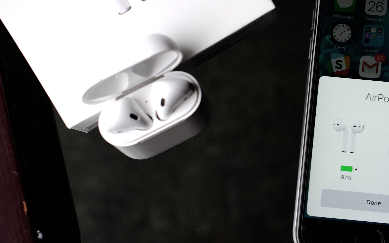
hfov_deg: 25.9
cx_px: 281
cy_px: 136
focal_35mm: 79
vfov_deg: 16.5
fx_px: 838
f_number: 4
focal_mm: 35
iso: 320
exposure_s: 1/40
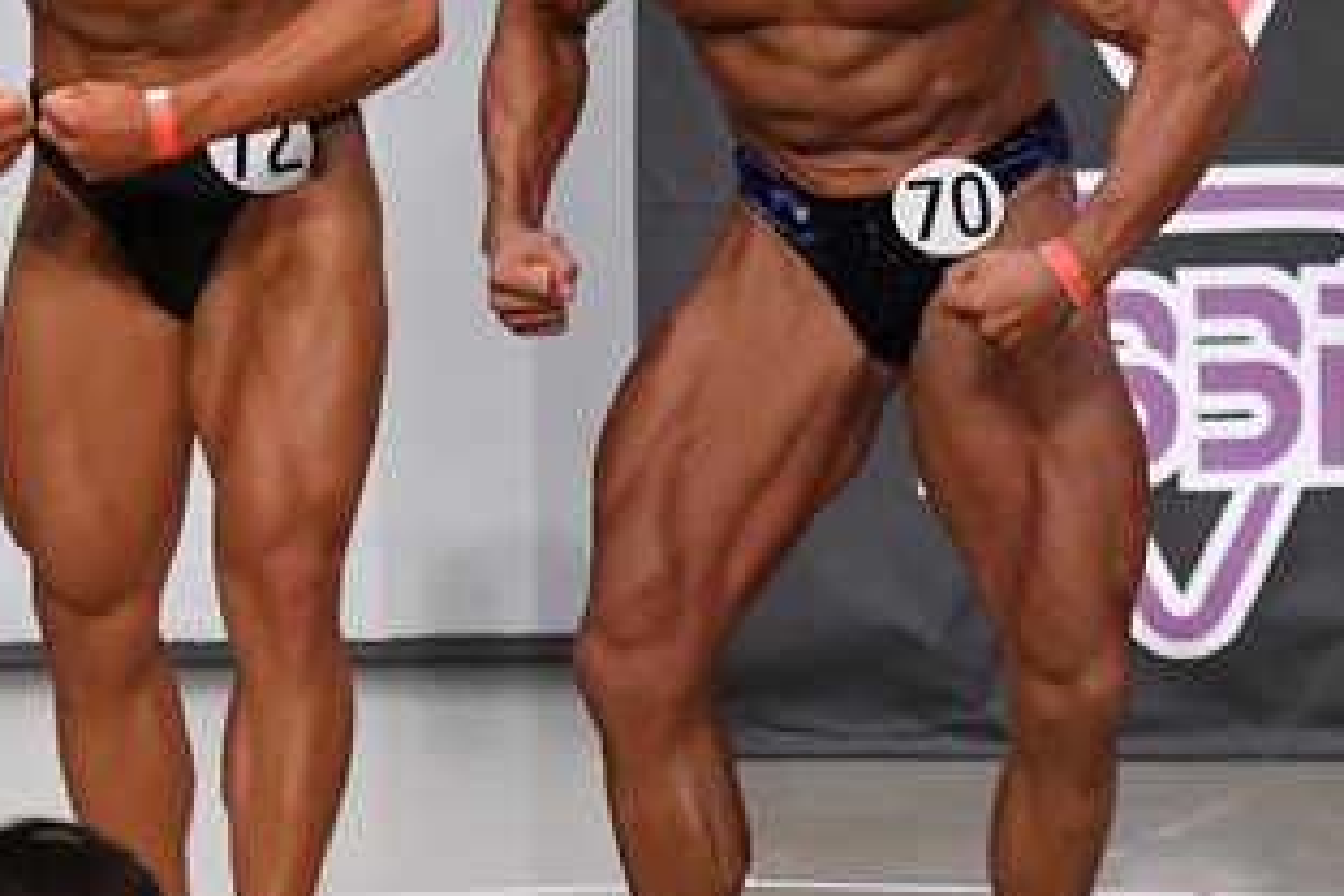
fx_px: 18740
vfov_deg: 2.7
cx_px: 829
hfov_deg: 4.1
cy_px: 349
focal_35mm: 502
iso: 6400
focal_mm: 135
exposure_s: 1/400
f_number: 5.6
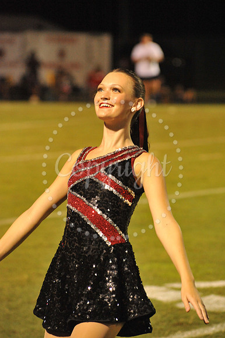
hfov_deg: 6.9
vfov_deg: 10.3
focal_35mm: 200
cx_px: 112
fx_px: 1877
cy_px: 169
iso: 6400
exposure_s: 1/200
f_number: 5.6
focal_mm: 200
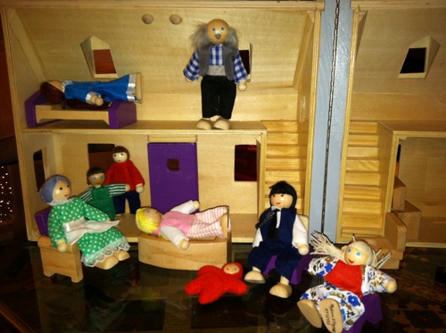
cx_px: 223
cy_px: 166
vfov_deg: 40.6
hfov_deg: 52.7
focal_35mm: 35
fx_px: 450
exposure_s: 1/19
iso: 80
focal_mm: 3.85
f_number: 2.8
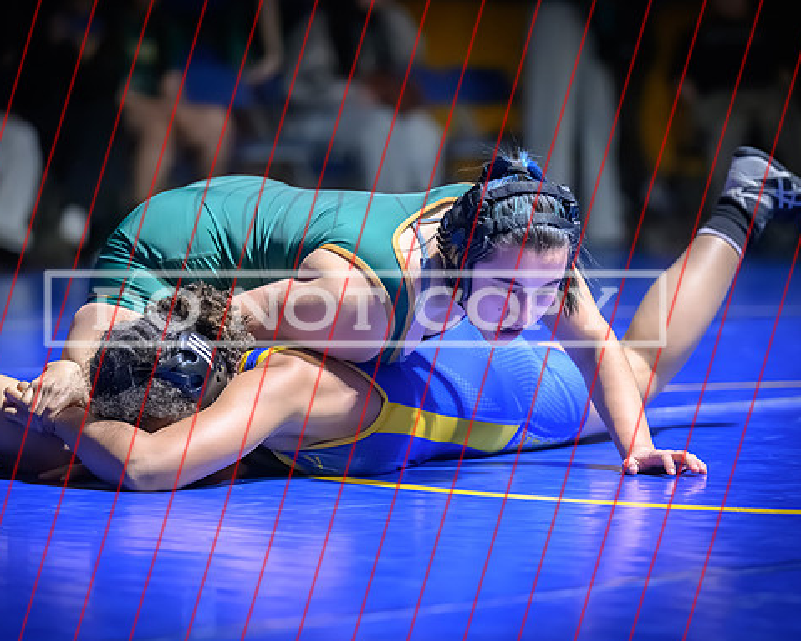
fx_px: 4385
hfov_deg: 10.4
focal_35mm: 185
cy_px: 357
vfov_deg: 8.4
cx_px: 447
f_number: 2.8
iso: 12800
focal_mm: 135
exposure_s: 1/500
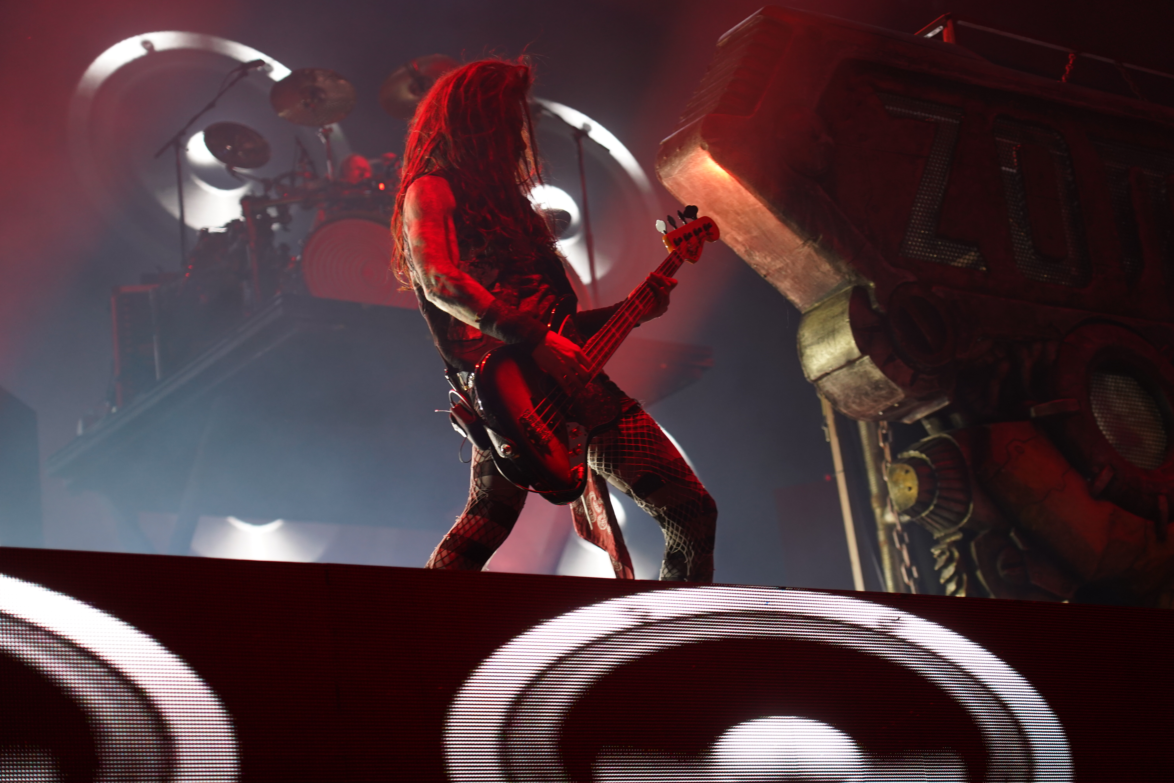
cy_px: 392
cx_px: 587
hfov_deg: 27.0
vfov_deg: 18.2
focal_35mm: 75
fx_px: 2446
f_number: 4
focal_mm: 75
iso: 1000
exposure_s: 1/125
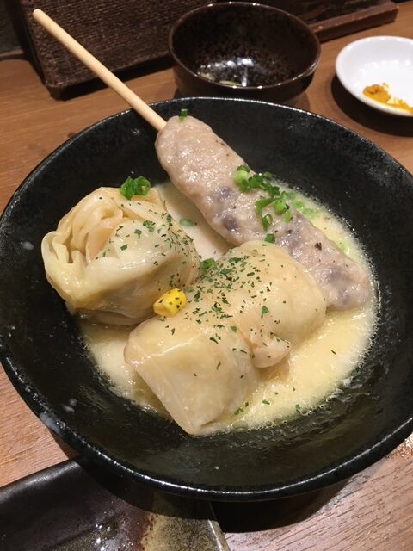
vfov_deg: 61.7
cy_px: 276
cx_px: 206
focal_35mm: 29
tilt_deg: -56.1
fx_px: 461
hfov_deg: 48.2
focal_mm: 4.15
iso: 80
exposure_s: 1/30
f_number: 2.2
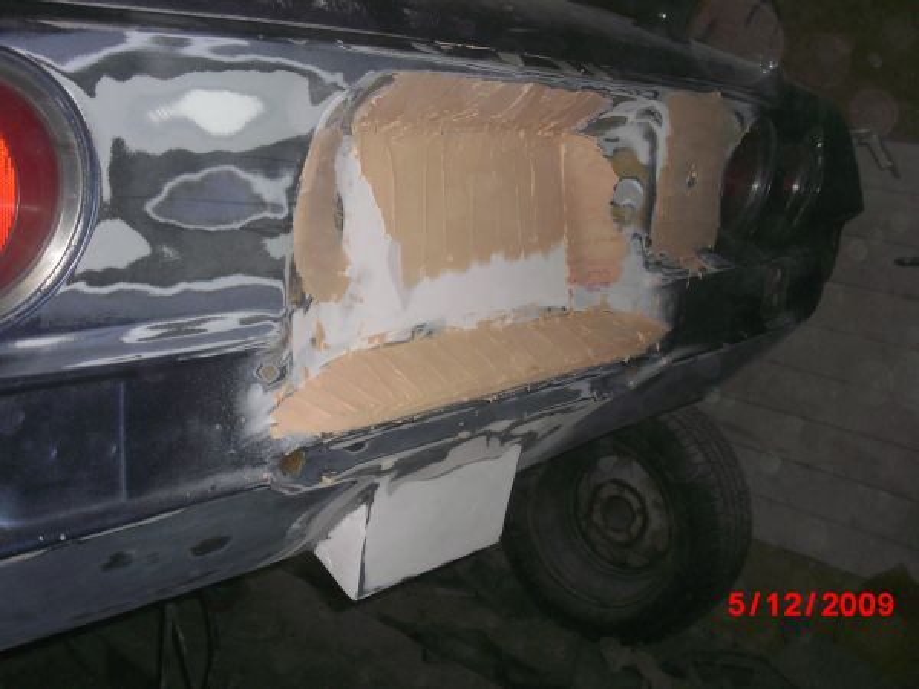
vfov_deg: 37.7
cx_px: 460
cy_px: 344
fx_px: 1009
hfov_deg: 49.0
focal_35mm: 38
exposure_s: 1/60
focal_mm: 6.2
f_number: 2.8
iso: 100
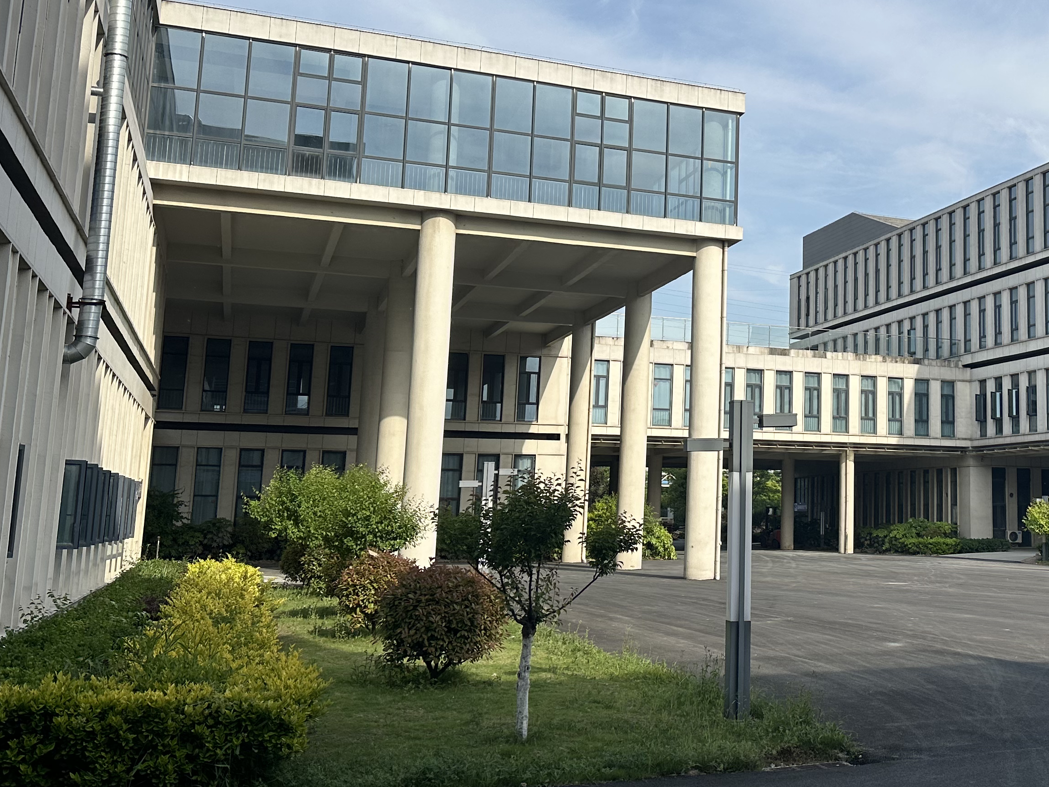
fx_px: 1273
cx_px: 846
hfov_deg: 42.7
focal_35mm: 42
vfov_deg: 34.2
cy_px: 317
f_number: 1.78
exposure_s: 1/4348
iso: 80
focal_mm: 6.86
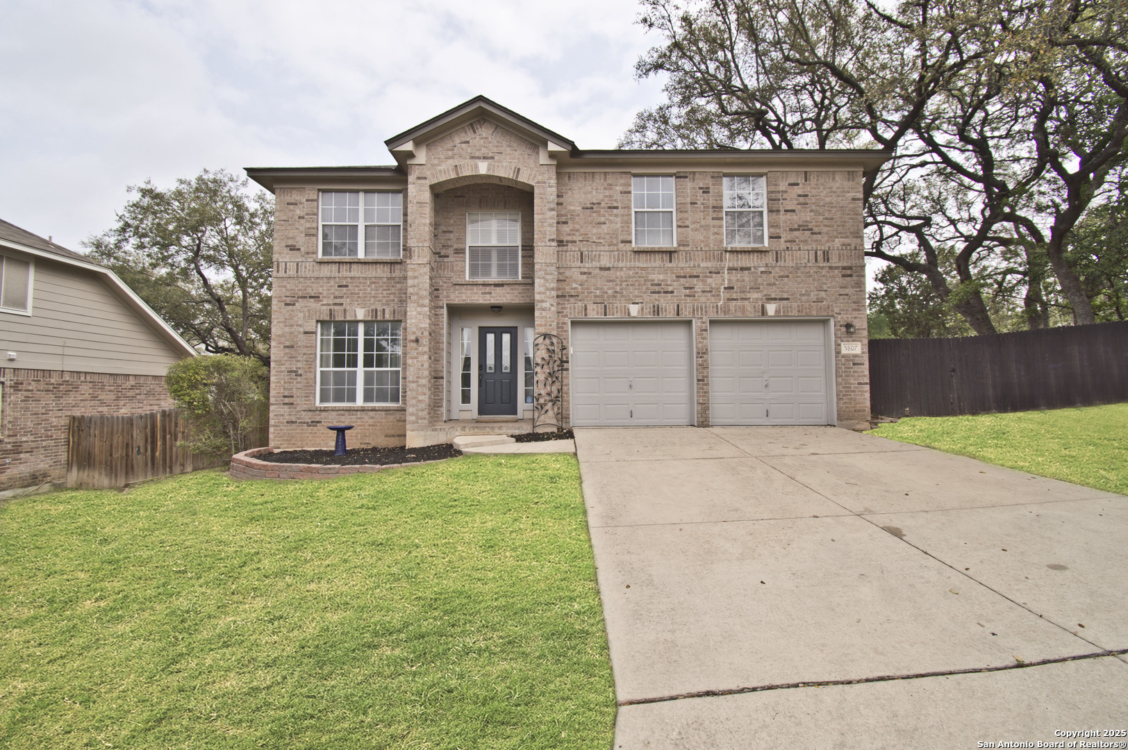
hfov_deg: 100.4
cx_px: 564
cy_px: 375
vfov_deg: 77.2
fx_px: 470
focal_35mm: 15
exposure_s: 1/250
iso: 100
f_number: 8
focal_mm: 10
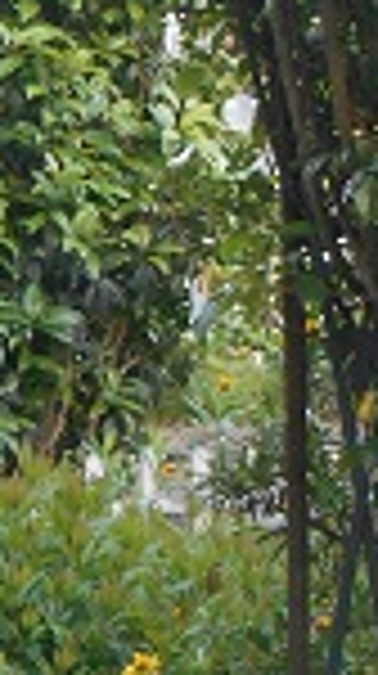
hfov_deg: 9.6
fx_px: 2163
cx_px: -234
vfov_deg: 17.7
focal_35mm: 121
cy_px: 284
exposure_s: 1/30
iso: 360
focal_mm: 4.7
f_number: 3.4
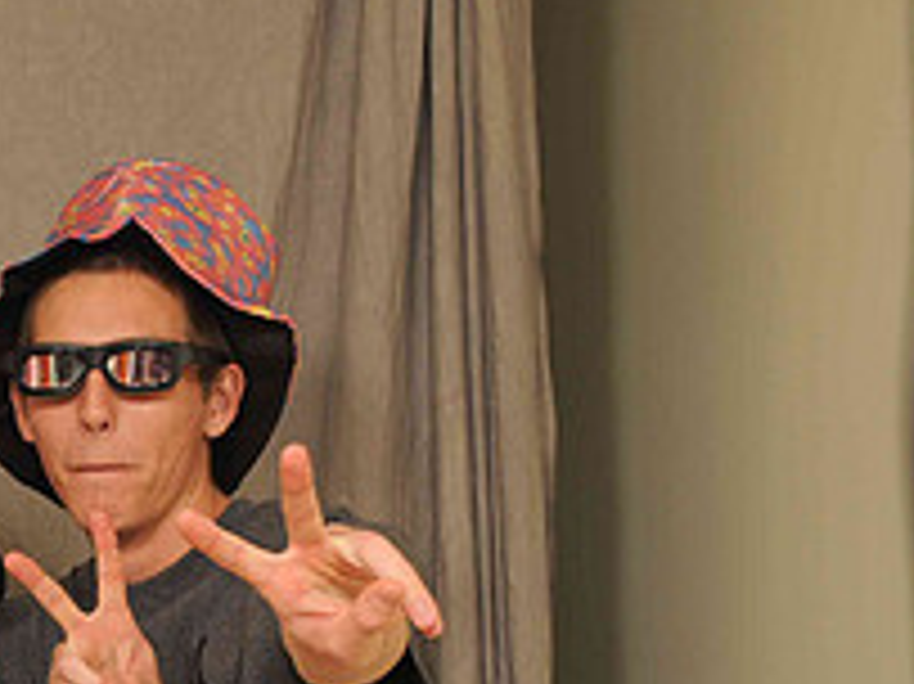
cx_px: -378
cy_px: 767
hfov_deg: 14.6
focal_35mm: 127
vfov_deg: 11.4
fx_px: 3361
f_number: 6.3
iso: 200
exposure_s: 1/125
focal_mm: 31
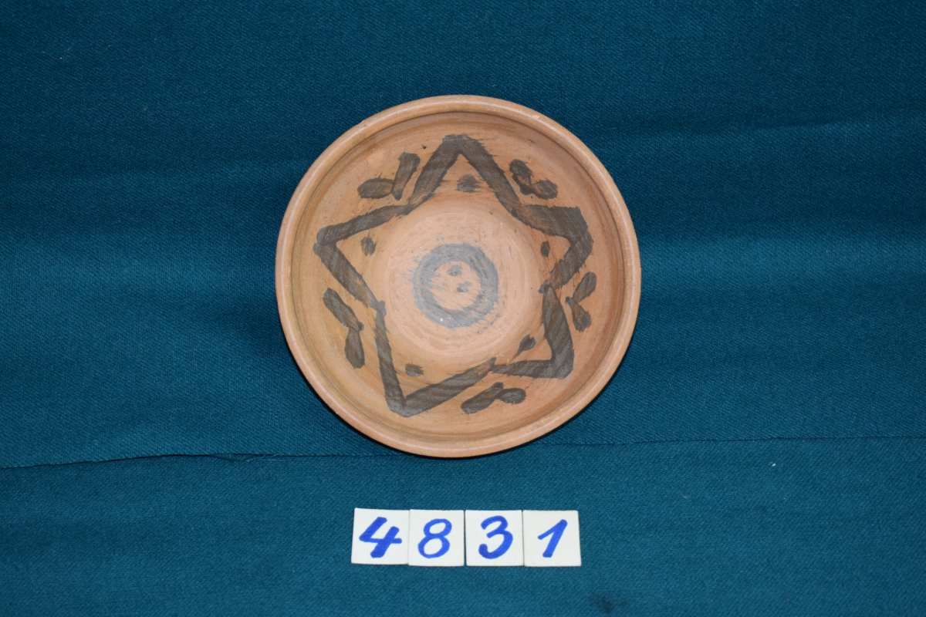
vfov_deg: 18.2
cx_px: 463
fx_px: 1929
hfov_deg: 27.0
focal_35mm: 75
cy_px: 308
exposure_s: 1/30
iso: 2500
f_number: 5.6
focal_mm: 50
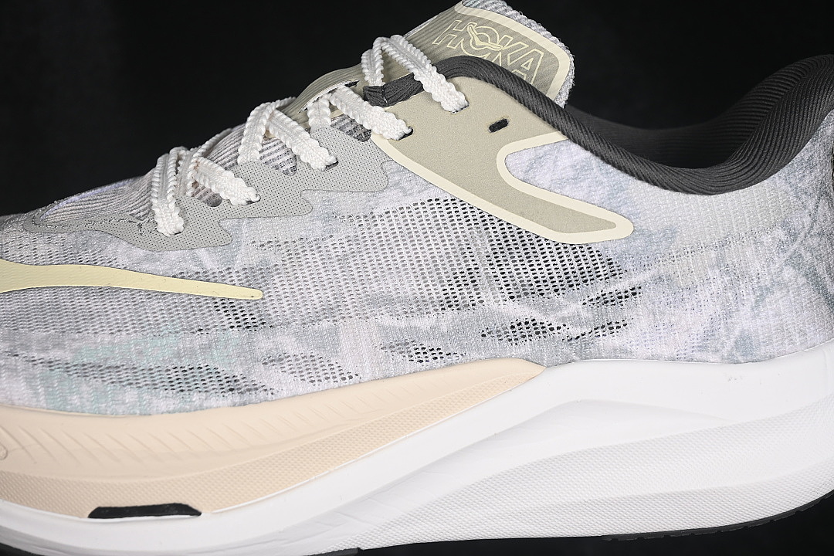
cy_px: 278
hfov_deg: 27.0
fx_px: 1737
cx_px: 417
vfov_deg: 18.2
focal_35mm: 75
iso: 160
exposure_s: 1/80
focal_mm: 50
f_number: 7.1
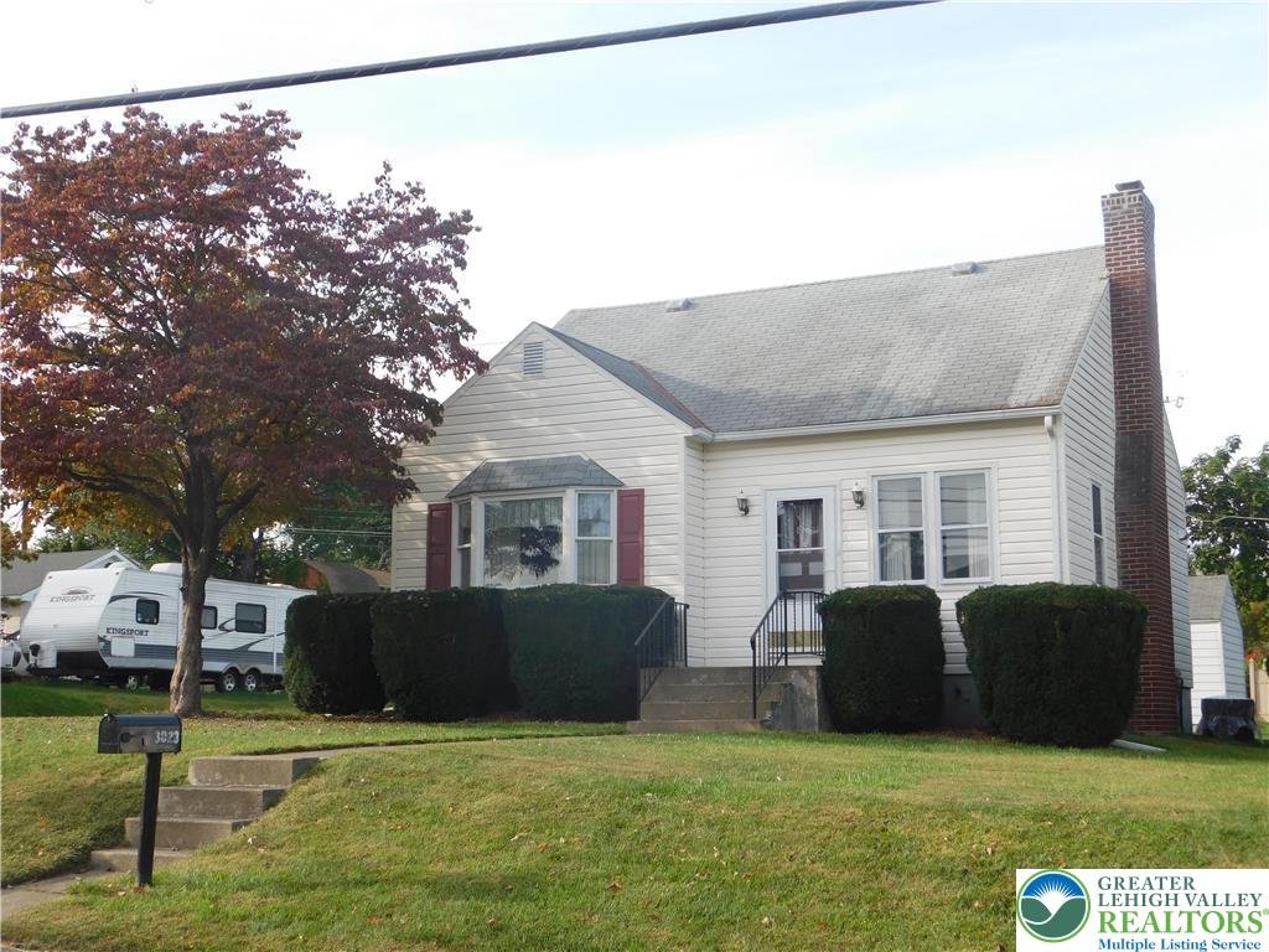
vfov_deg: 32.2
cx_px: 634
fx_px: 1650
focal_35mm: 45
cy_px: 476
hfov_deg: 42.1
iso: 125
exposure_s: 1/400
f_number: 3.7
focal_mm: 8
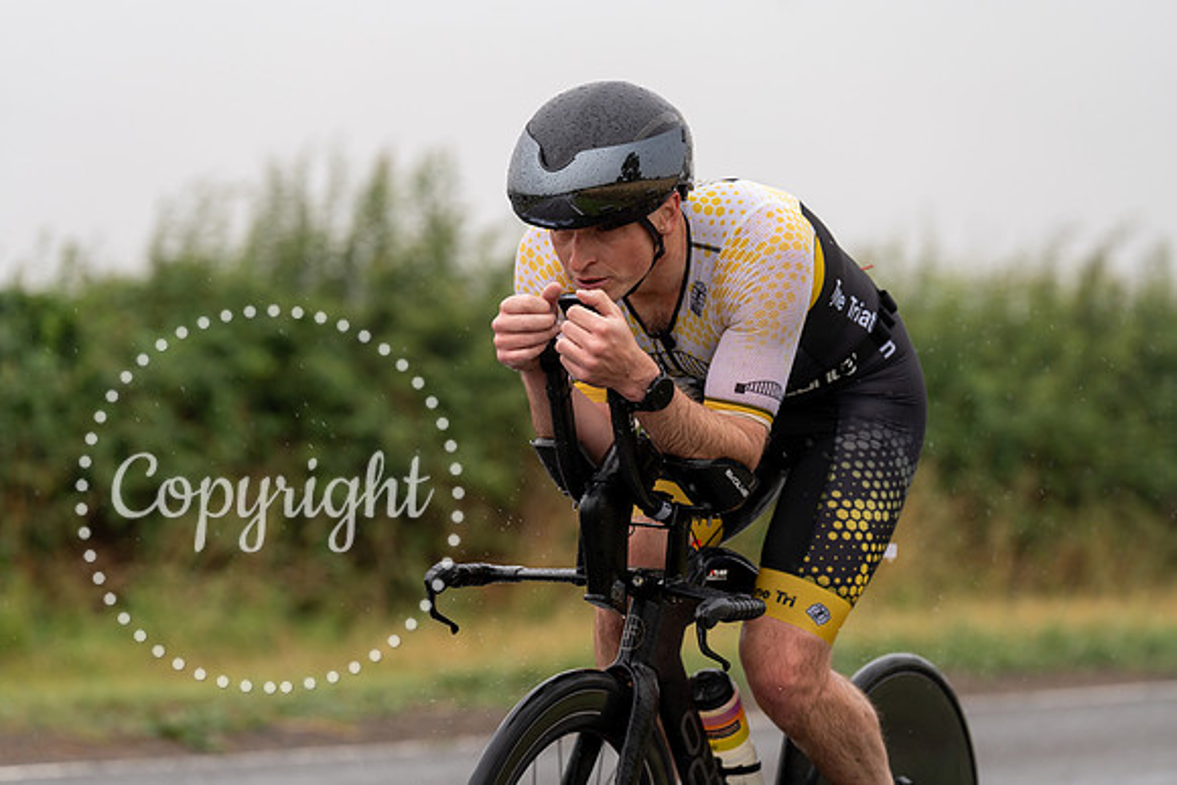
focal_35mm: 170
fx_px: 5559
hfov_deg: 12.1
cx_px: 588
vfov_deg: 8.1
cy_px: 392
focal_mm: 170
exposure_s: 1/1000
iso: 100
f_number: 4
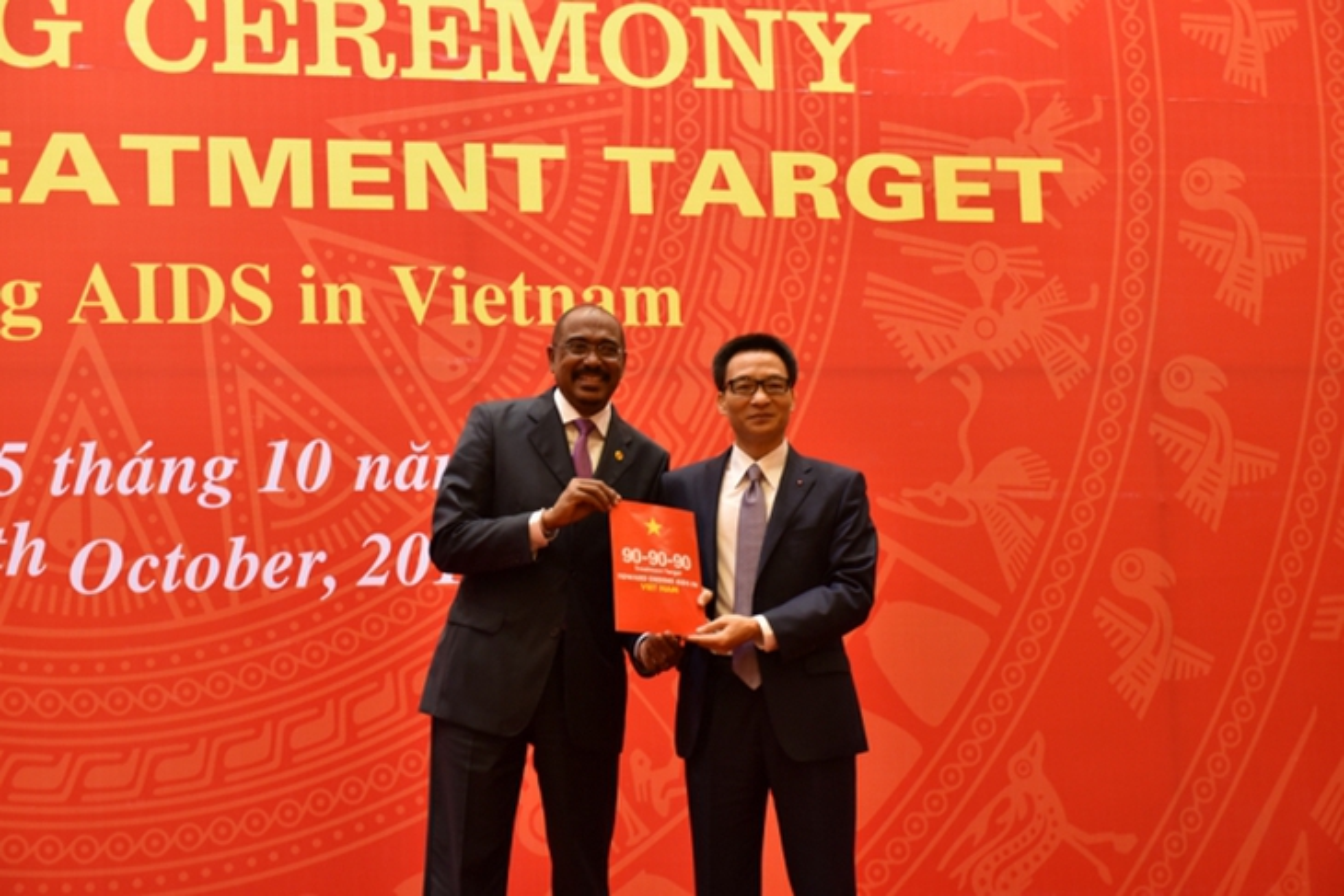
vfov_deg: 19.5
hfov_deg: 28.8
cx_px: 672
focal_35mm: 70
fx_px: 2614
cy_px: 448
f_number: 5
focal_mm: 70
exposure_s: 1/50
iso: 800
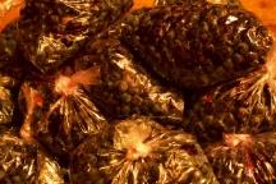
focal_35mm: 118
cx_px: 181
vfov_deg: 11.6
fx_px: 905
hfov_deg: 17.3
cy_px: 150
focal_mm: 38
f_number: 5.6
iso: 800
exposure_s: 1/30
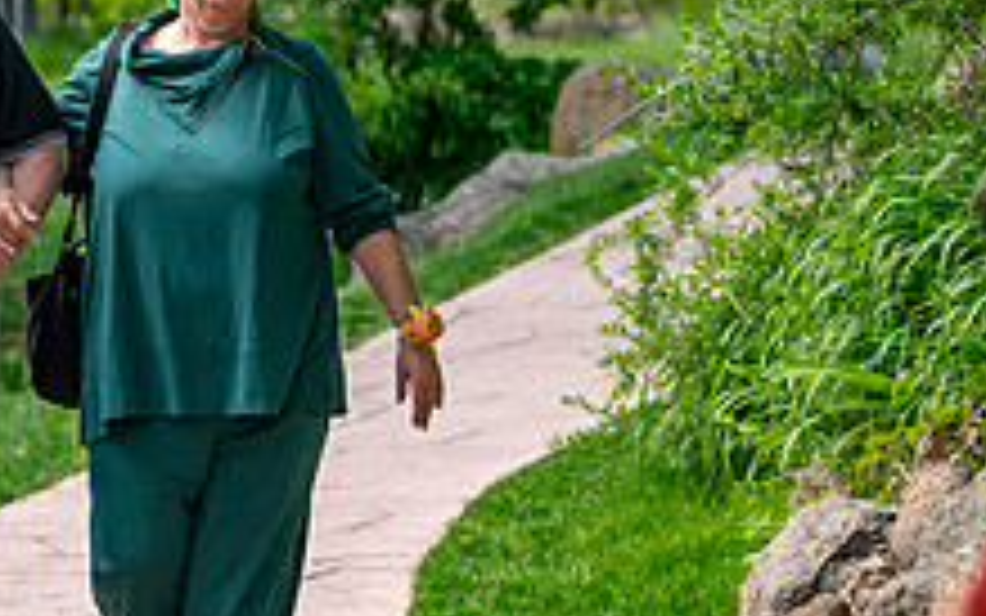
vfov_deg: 4.9
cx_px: -65
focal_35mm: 270
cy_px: 289
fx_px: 7257
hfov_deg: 7.7
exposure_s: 1/400
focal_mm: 92
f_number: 3.2
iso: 400
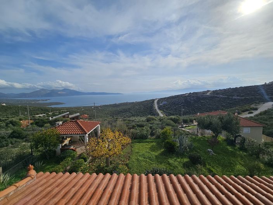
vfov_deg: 89.9
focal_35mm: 13
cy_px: 102
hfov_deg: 106.2
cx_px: 136
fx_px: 103
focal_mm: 2.2
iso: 50
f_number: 2.2
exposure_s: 1/6151
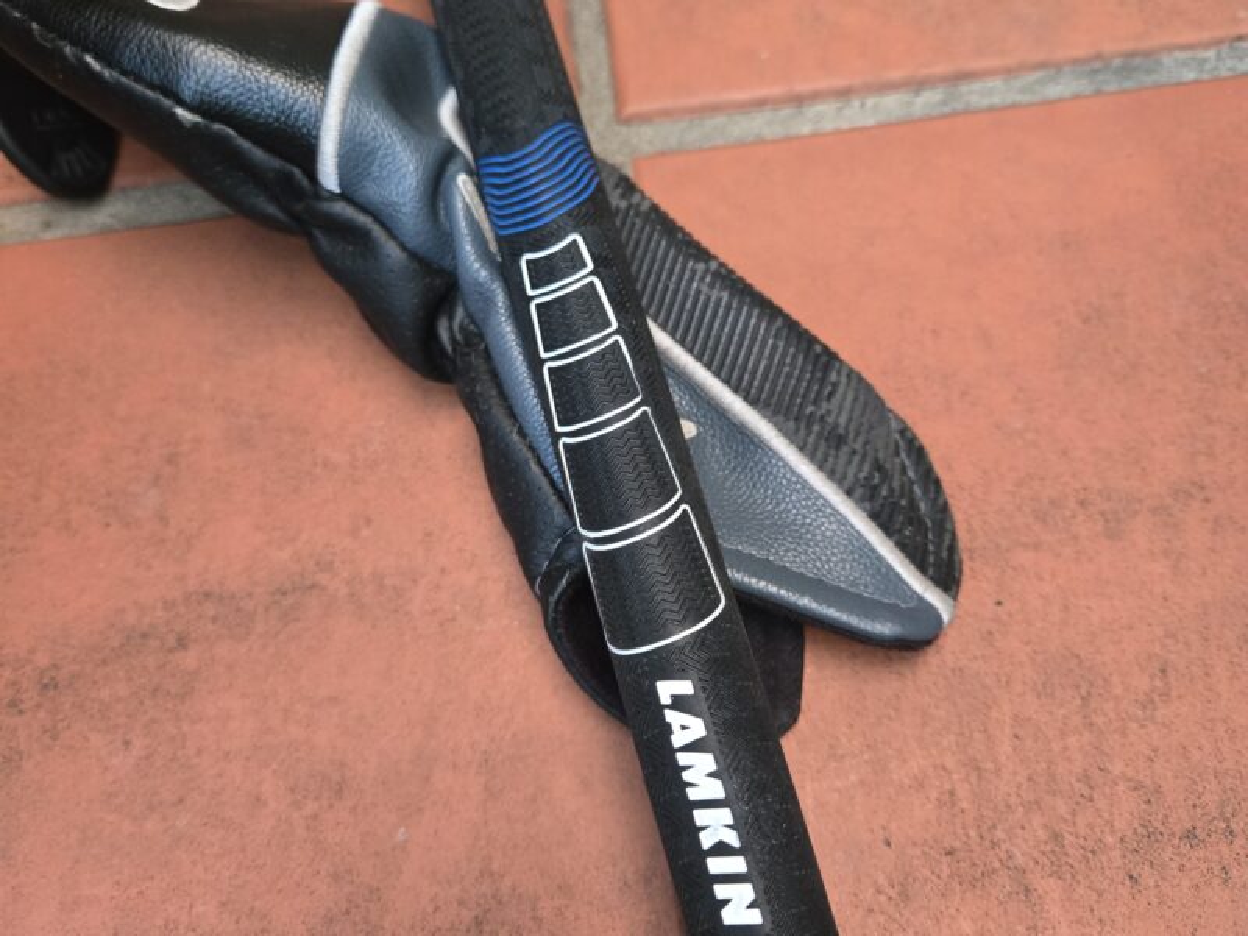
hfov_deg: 73.9
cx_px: 624
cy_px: 468
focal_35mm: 23
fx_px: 829
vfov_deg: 58.9
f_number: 1.8
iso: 640
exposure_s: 1/60
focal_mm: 5.4
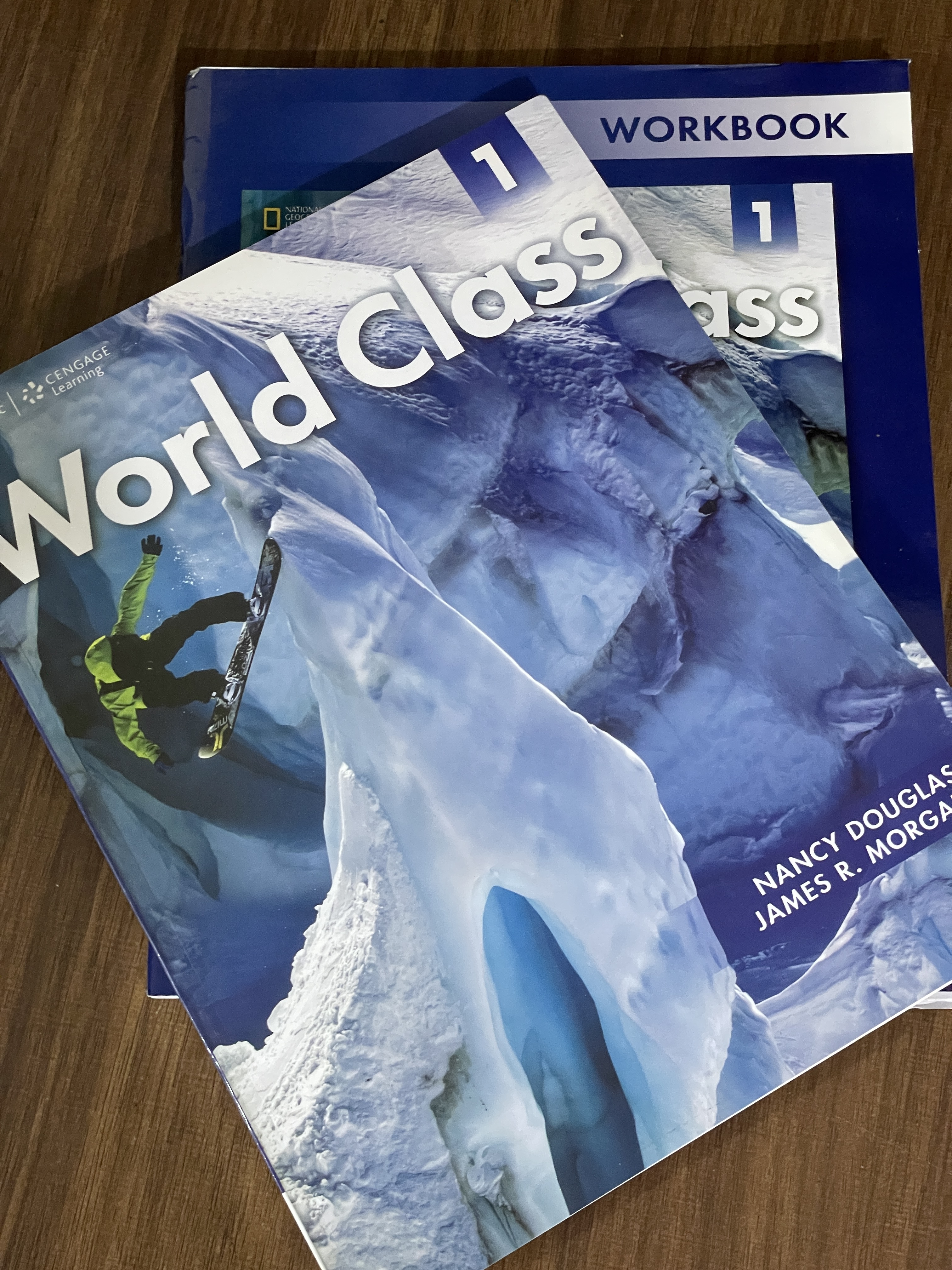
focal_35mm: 52
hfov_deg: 28.0
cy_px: 635
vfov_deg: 36.8
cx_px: 476
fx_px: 1907
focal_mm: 6
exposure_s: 1/49
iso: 800
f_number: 2
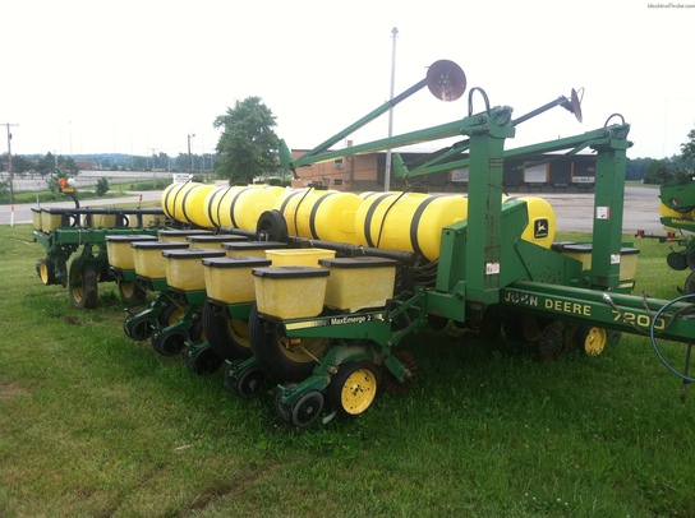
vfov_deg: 40.6
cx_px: 348
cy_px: 259
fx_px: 701
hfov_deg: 52.7
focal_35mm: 35
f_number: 2.8
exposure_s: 1/500
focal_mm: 3.85
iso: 80
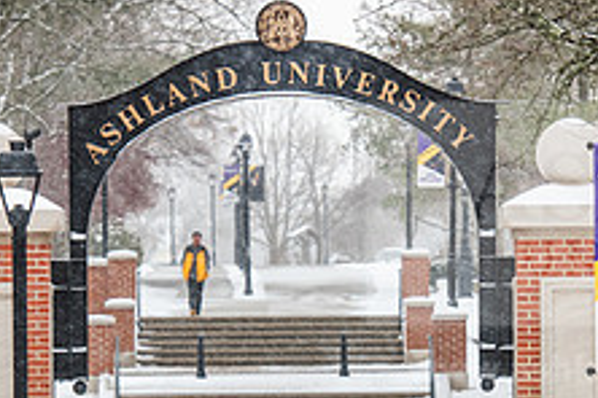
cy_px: 426
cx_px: 286
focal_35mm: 353
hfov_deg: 5.8
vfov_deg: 3.9
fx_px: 5863
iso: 320
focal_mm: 135
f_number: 4.5
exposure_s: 1/160
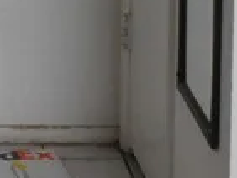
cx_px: -175
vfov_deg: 6.4
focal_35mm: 218
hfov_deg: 8.7
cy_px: -314
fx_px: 1494
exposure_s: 1/30
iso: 250
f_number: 3.2
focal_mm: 5.3
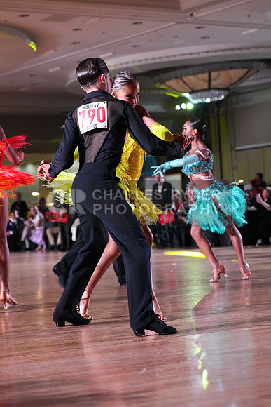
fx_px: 1061
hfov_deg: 14.6
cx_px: 136
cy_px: 204
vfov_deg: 21.7
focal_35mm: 94
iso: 10000
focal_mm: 94
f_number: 5
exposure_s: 1/400
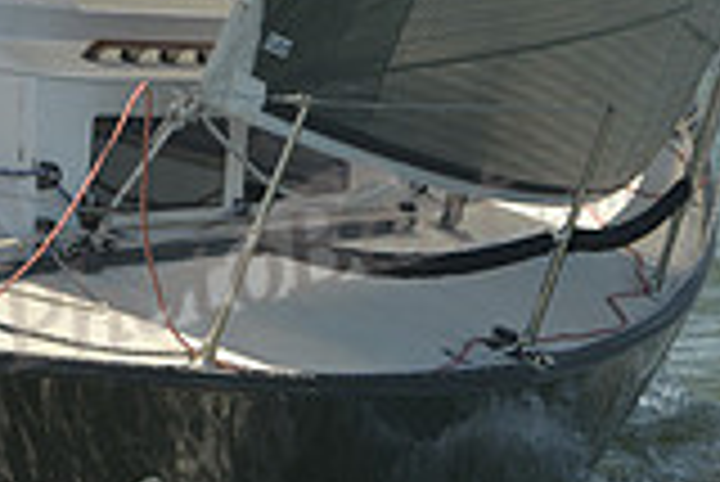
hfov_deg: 4.5
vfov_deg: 3.0
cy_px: 83
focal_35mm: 454
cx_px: -230
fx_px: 9088
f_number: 7.1
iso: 200
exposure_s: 1/640
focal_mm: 125
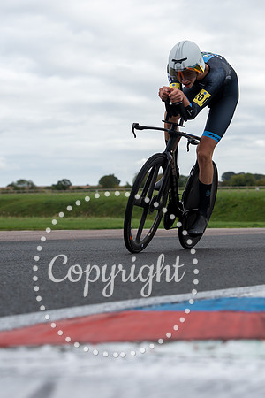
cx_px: 192
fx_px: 1242
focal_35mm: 112
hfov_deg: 12.2
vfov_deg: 18.2
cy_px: 157
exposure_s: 1/1000
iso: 100
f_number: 3.5
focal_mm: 62
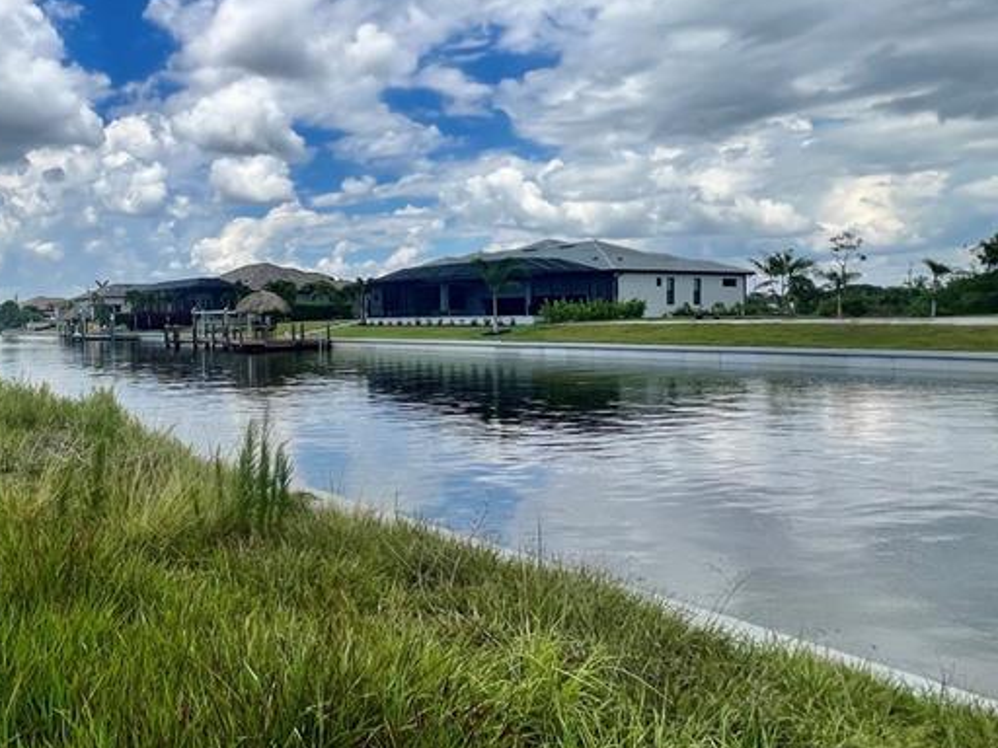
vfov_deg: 52.9
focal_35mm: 26
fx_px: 750
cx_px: 220
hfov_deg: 62.4
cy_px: 331
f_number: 1.8
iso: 32
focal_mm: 1.57
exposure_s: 1/2801
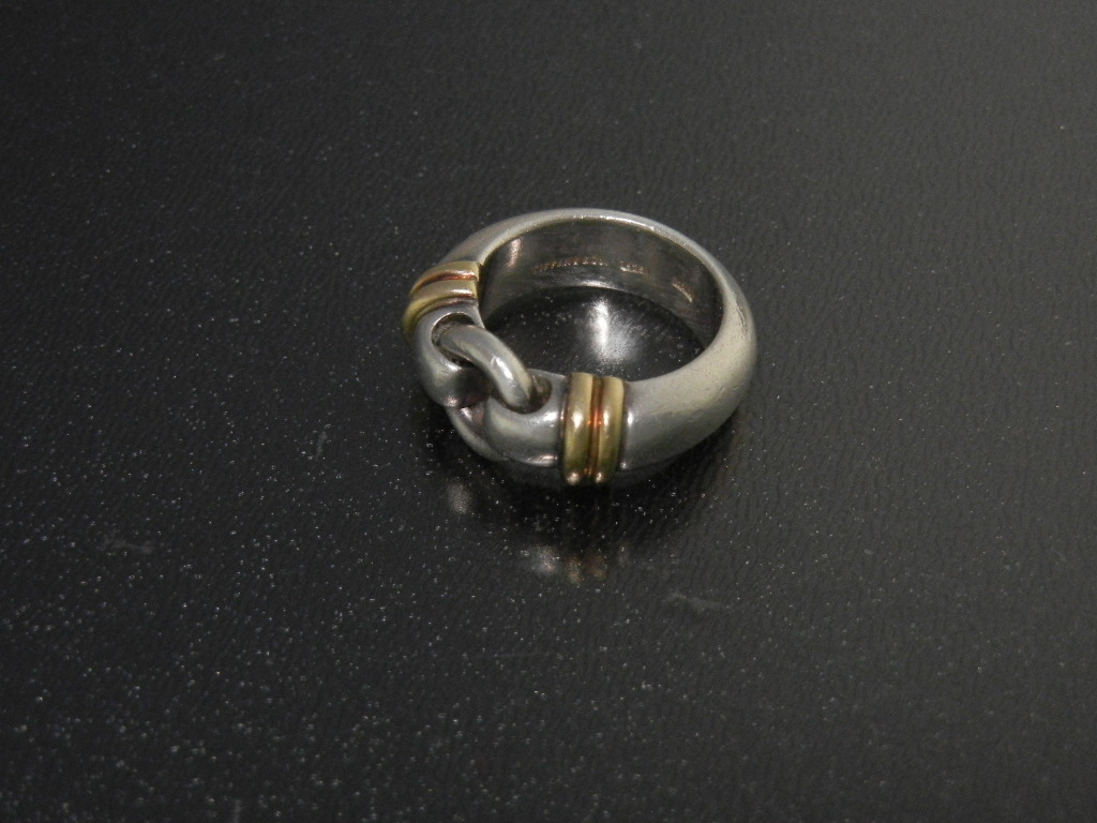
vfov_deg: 21.6
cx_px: 548
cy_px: 412
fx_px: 2155
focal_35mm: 68
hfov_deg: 28.6
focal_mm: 12.2
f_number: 8.2
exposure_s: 1/30
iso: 800
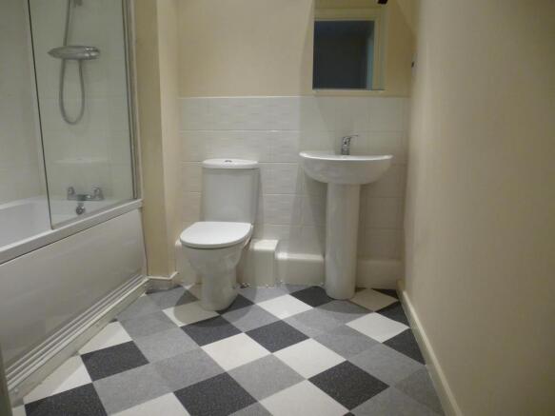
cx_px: 278
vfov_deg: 56.8
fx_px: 385
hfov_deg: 71.6
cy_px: 208
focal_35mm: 24
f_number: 3.3
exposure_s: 1/60
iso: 400
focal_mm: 4.3
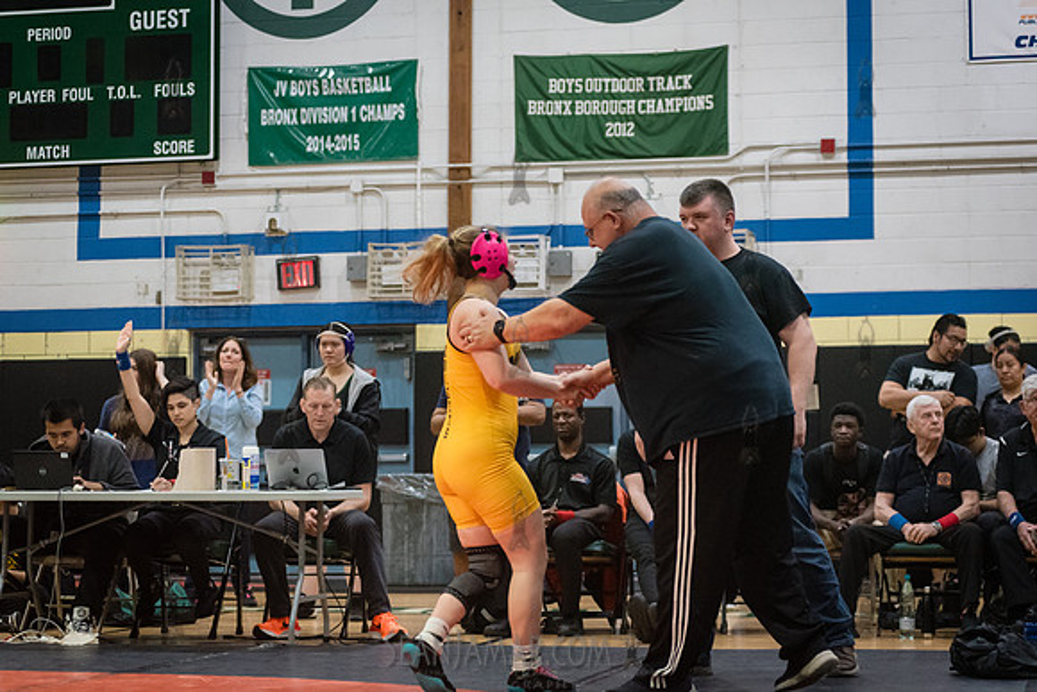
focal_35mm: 80
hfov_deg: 25.4
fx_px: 2305
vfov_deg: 17.1
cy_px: 346
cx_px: 518
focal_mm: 80
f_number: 3.5
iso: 8000
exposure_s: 1/400
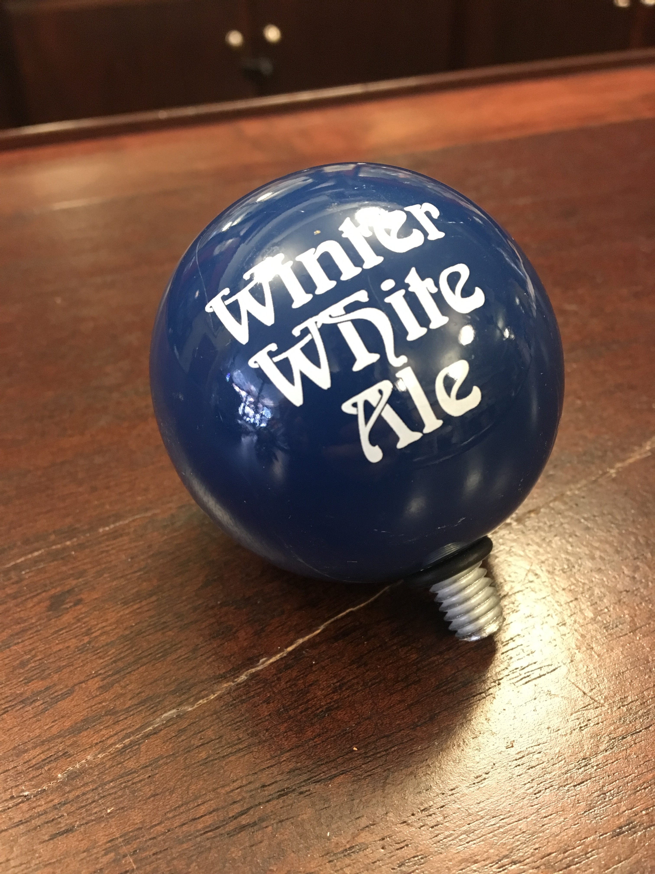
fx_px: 732
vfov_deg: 61.7
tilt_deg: -39.0
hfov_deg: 48.2
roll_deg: +0.1
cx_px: 328
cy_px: 437
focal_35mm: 29
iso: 200
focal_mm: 4.15
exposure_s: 1/17
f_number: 2.2
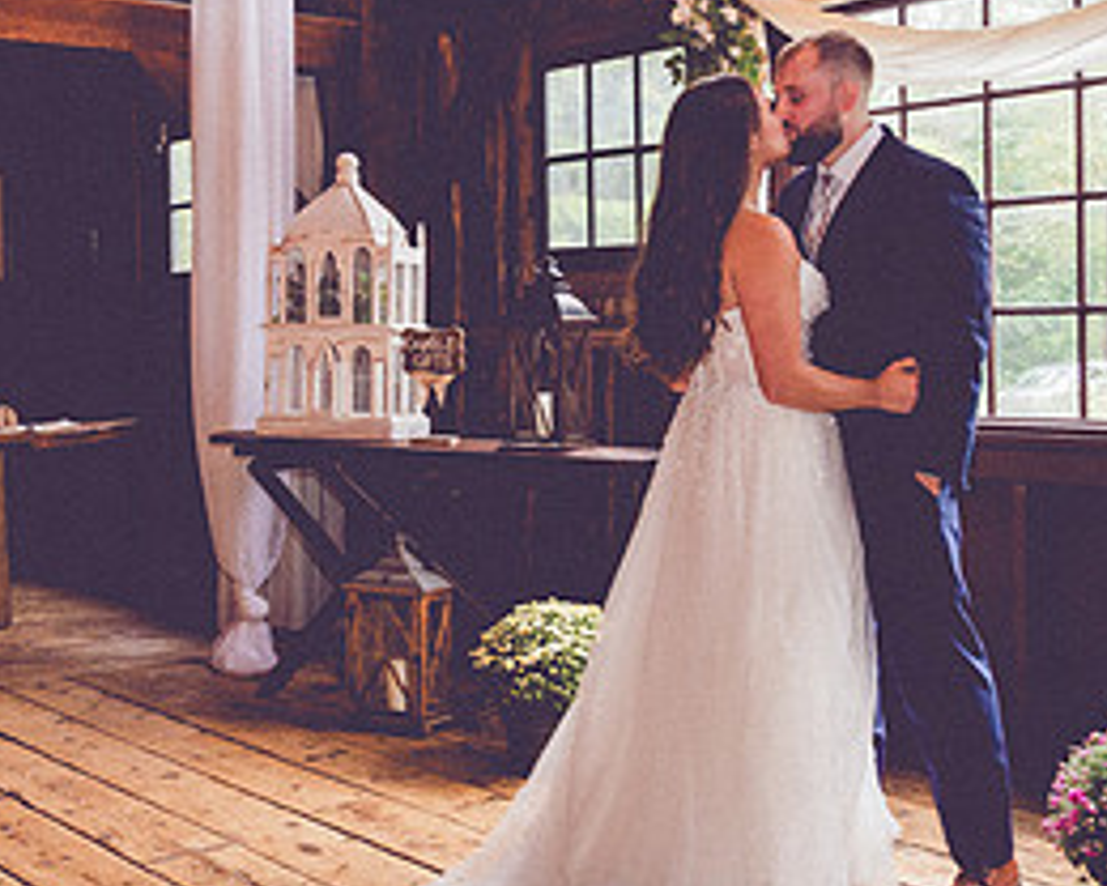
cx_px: 551
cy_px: 315
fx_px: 1704
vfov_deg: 29.0
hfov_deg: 36.0
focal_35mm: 52
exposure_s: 1/160
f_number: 5
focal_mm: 24
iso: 2000
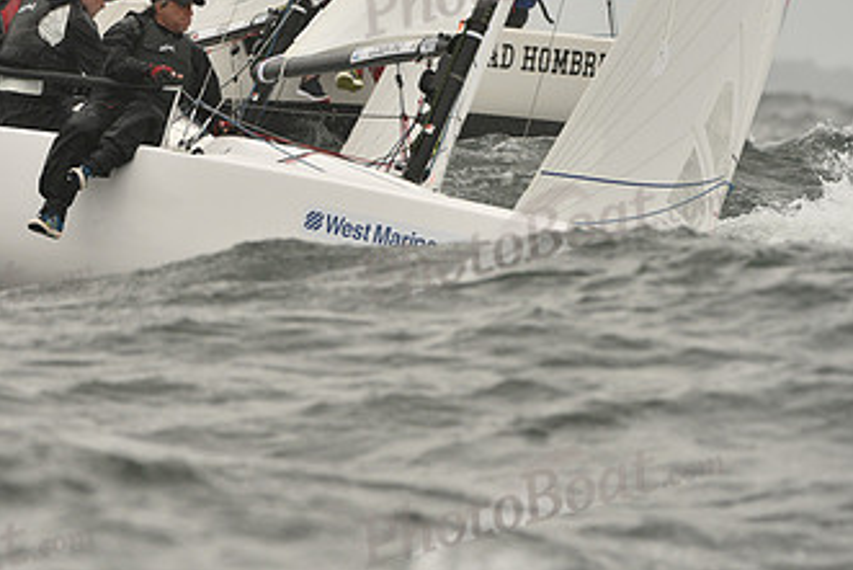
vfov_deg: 2.0
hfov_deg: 2.9
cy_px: 141
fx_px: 16593
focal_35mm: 700
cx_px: 229
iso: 400
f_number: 6.3
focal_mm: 400
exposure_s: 1/1250
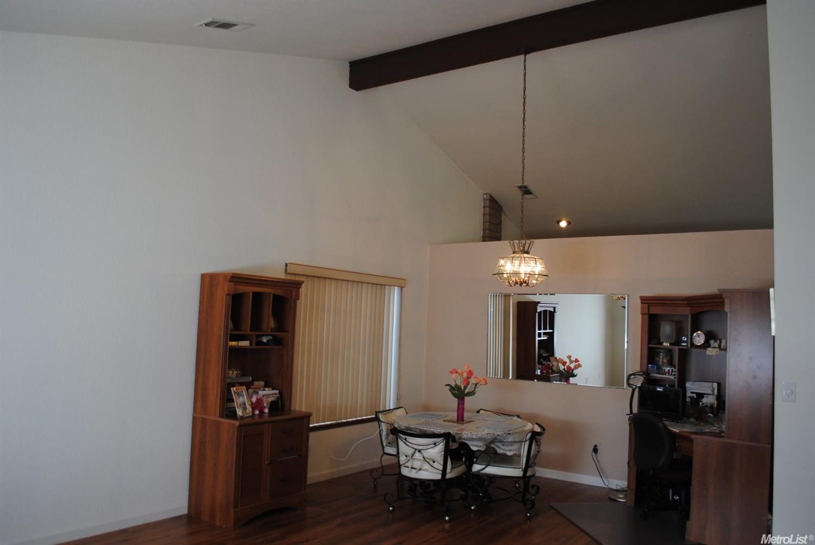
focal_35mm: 27
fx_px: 612
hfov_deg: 67.3
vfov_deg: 48.0
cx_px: 408
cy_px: 272
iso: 200
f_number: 3.5
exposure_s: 1/30
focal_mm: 18
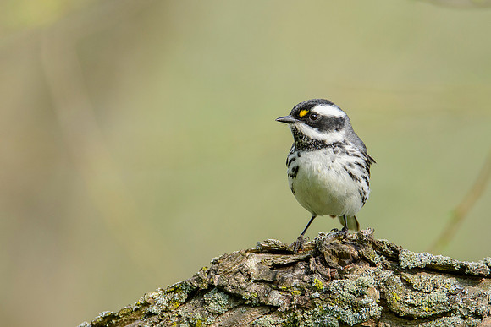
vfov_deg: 1.4
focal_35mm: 989
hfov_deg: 2.1
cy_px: 134
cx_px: 282
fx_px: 13485
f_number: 8
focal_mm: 550
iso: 400
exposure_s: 1/400
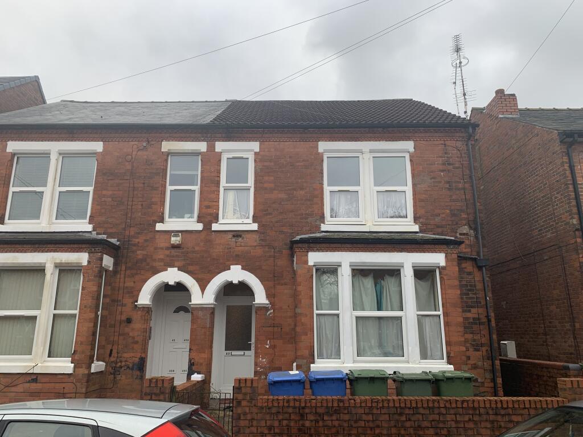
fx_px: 438
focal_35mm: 26
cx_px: 292
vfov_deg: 53.1
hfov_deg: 67.3
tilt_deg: +13.8
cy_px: 218
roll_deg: +0.1
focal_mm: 4.25
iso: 25
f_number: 1.8
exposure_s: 1/253
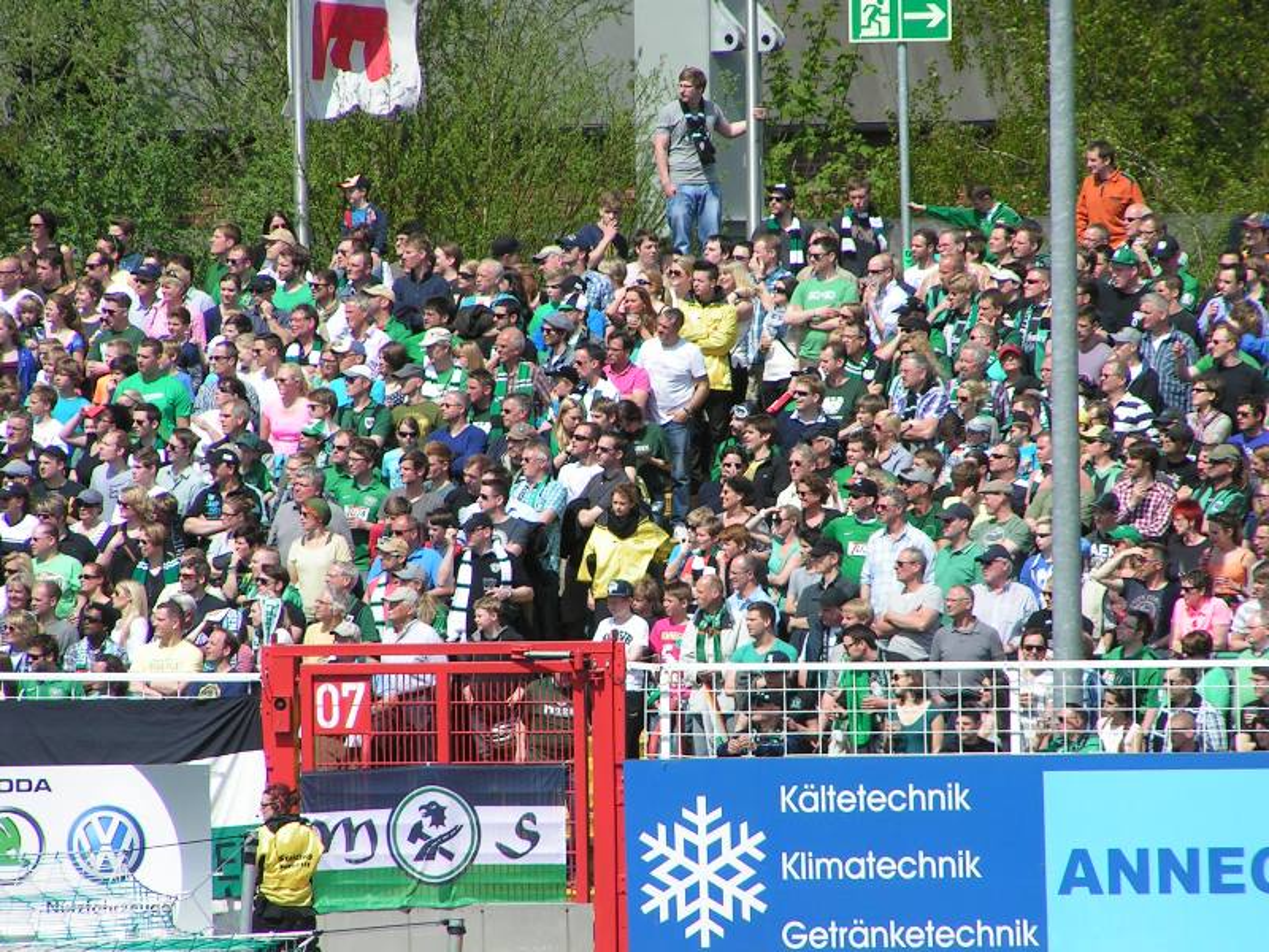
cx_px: 634
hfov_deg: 5.2
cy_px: 476
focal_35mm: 380
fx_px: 13931
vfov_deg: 3.9
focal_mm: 58
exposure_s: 1/640
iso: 50
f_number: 5
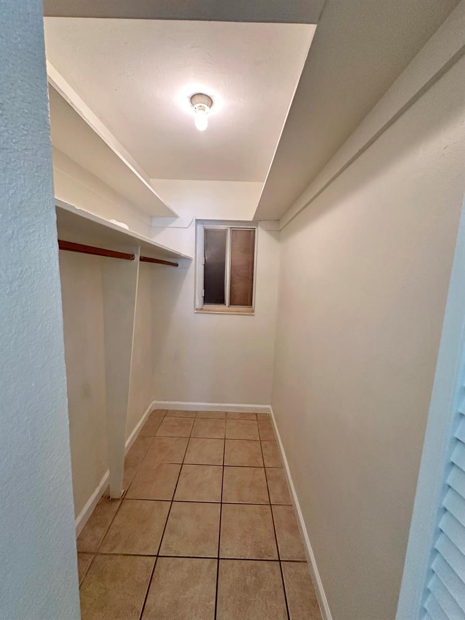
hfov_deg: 85.7
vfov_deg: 102.1
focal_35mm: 14
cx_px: 232
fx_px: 251
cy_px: 310
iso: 250
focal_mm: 2.22
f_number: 2.2
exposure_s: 1/60
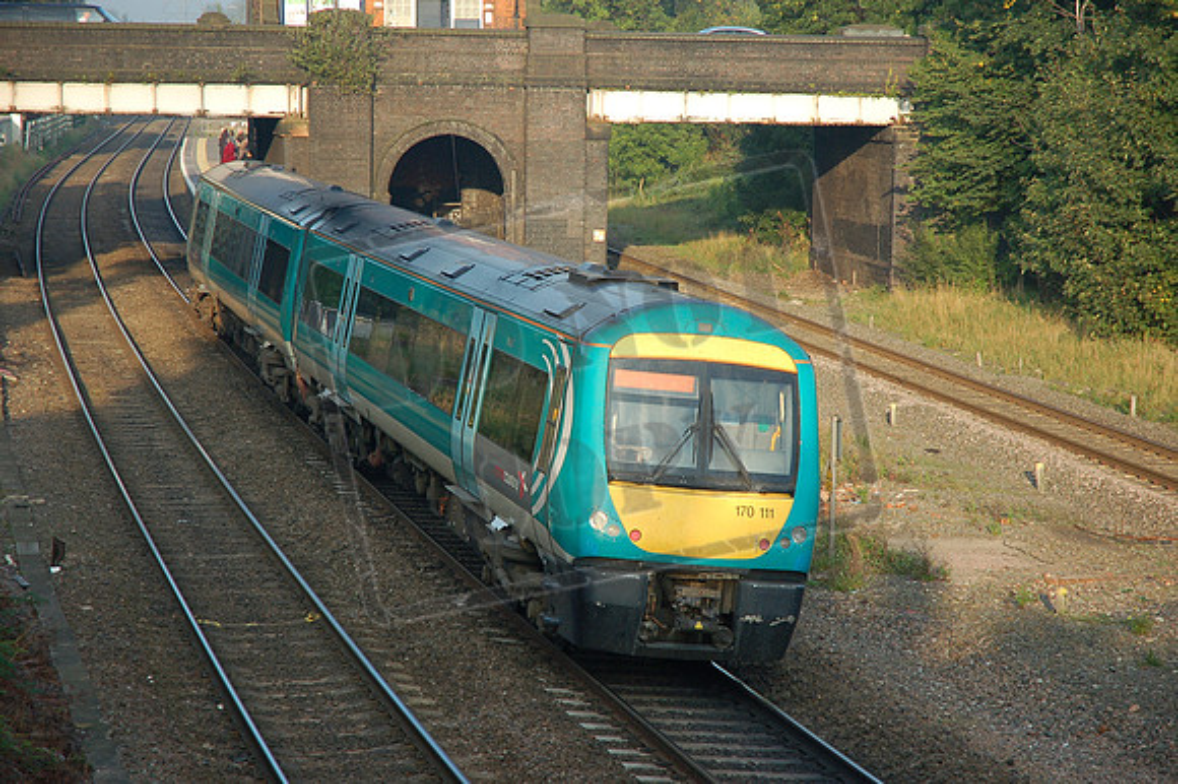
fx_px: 3434
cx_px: 589
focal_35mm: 105
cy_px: 392
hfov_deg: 19.5
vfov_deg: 13.0
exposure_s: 1/500
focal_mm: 70
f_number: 4.5
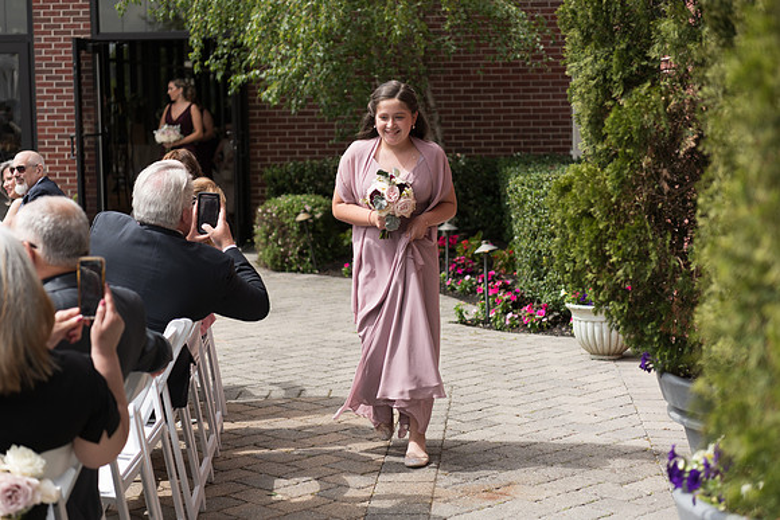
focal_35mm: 70
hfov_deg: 28.8
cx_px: 390
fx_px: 1517
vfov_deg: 19.5
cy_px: 260
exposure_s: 1/640
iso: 64
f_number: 2.8
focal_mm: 70
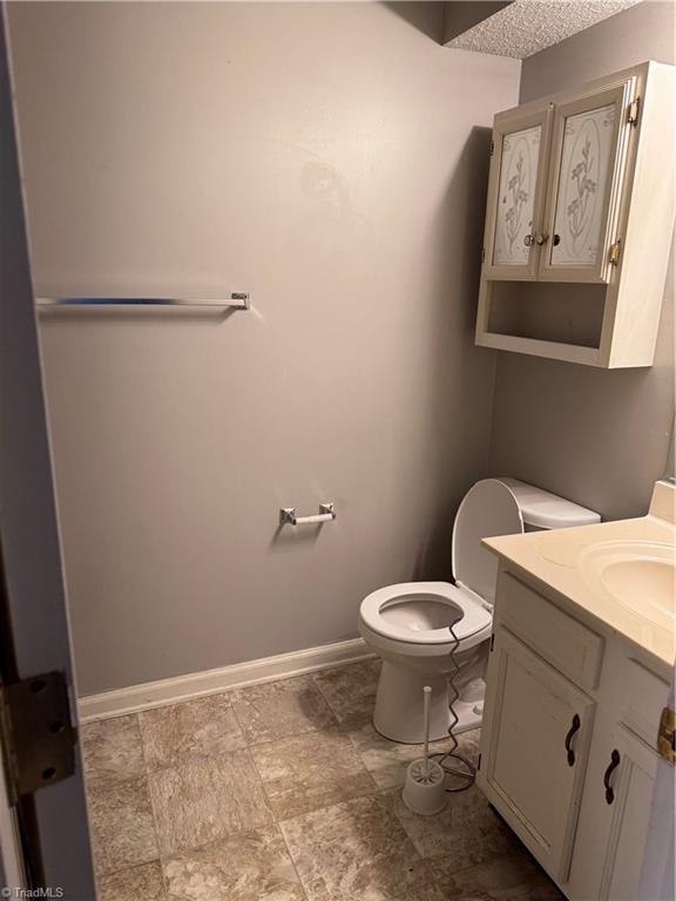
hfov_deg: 56.8
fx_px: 625
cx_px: 338
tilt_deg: -15.4
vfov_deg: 71.6
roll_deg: -0.7
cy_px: 450
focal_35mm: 24
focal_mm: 6.76
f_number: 1.78
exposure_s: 1/120
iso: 200
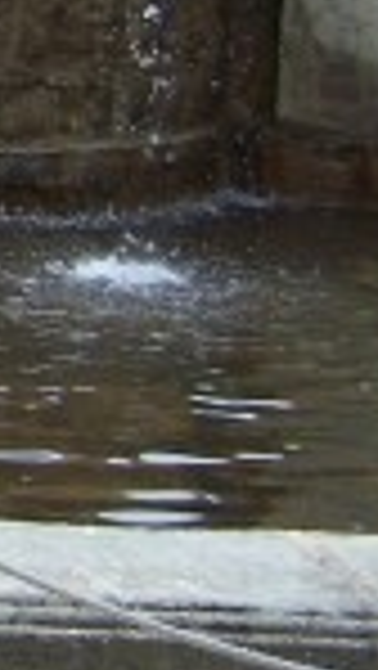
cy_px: -112
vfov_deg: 11.9
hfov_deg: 6.0
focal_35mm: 178
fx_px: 3166
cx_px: -1012
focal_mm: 6.3
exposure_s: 1/750
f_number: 2.8
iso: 80
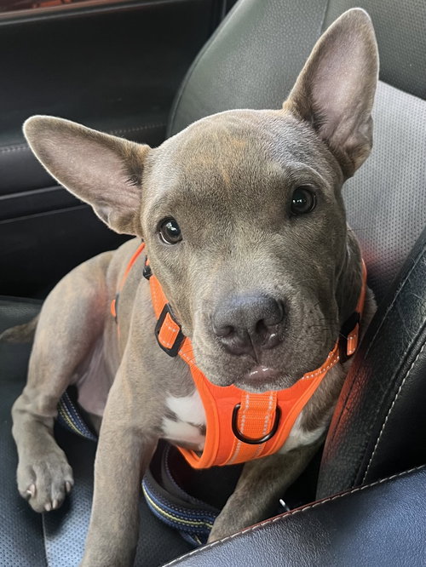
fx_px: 426
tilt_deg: -32.4
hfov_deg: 53.1
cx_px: 213
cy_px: 284
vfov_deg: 67.3
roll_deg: +0.1
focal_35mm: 26
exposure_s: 1/60
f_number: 1.6
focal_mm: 5.1
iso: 250
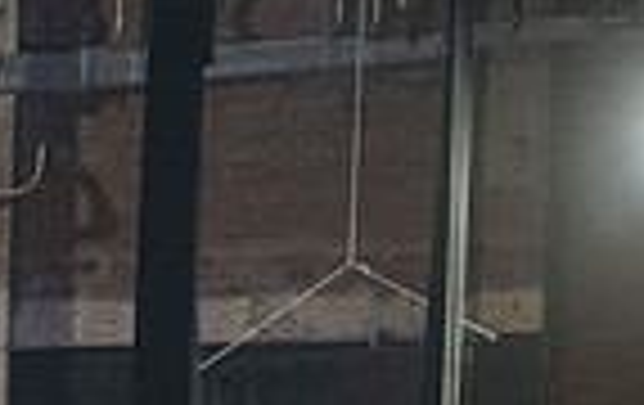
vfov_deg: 11.7
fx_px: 1741
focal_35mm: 99
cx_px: -54
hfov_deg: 20.1
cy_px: 857
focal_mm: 24
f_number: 2.8
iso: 4000
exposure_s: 1/160
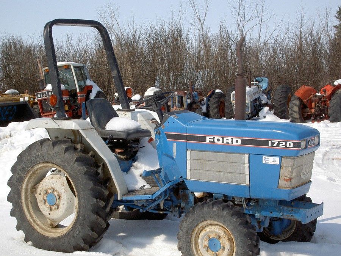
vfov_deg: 19.6
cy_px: 128
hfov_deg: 26.0
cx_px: 170
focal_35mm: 75
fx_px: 739
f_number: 7.1
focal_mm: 12.4
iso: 50
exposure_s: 1/500
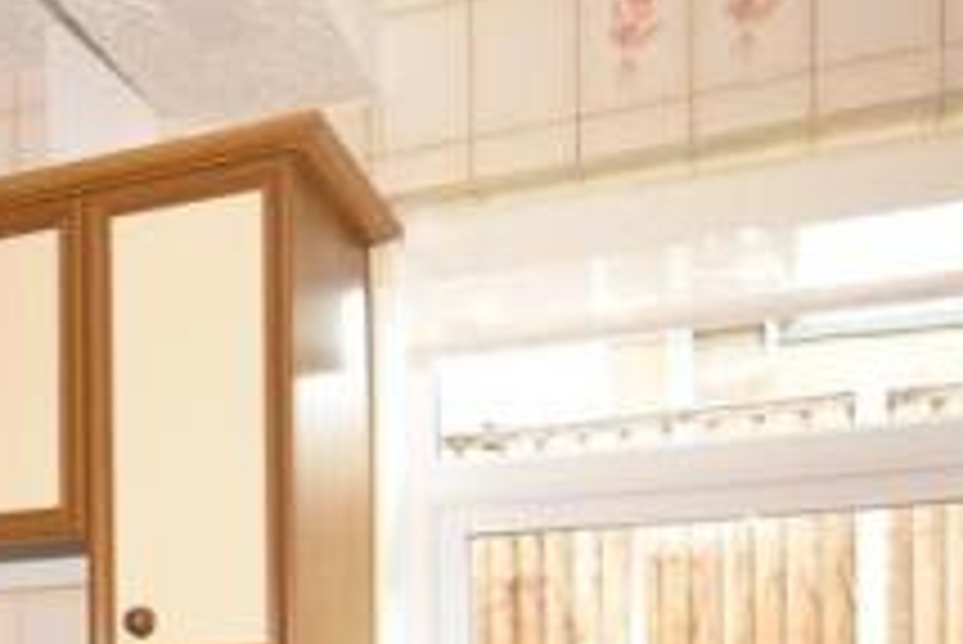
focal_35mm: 46
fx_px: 1231
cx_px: 189
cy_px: 732
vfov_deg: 26.6
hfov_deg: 40.9
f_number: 5
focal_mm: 10
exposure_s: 1/30
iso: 200
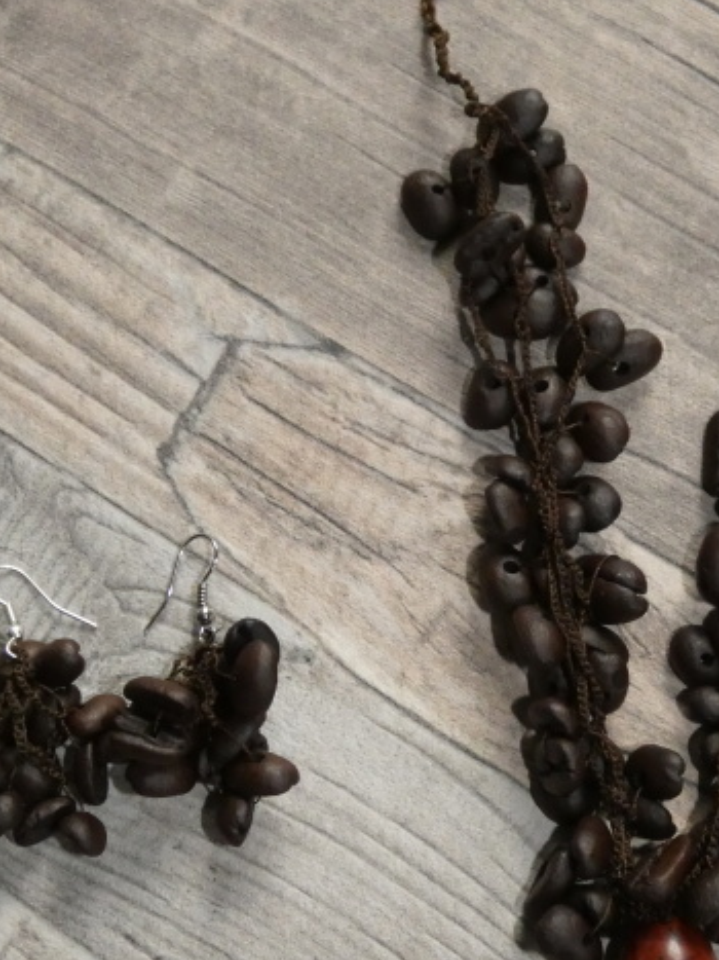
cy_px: 473
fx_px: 1662
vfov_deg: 32.2
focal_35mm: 60
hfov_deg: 24.4
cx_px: 401
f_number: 3.4
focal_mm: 6.2
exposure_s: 1/125
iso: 800
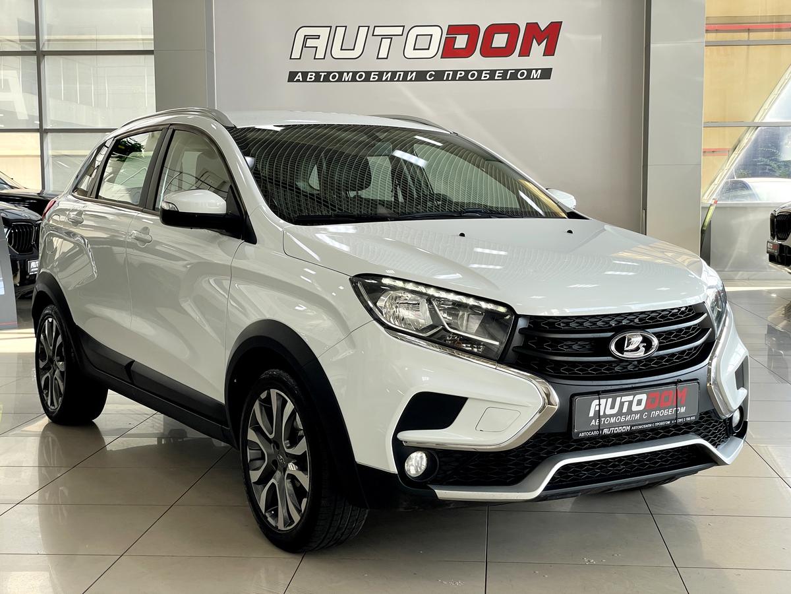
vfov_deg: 28.0
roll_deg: +0.2
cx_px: 396
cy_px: 297
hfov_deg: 36.8
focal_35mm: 52
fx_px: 1188
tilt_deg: -4.6
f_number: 2
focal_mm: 6
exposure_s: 1/99
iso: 50
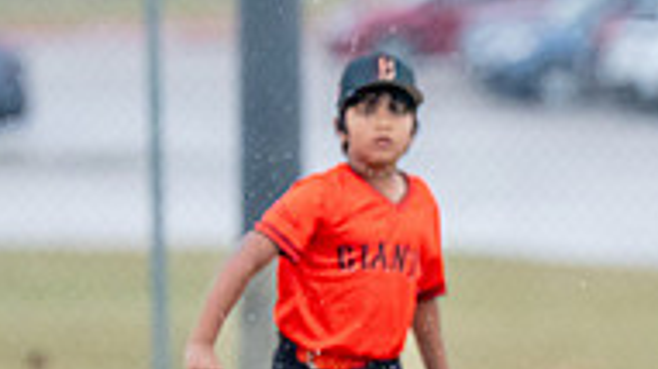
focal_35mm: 1021
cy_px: 396
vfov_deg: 1.2
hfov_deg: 2.1
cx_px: 855
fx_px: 17797
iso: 2000
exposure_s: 1/1000
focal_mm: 200
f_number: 2.8
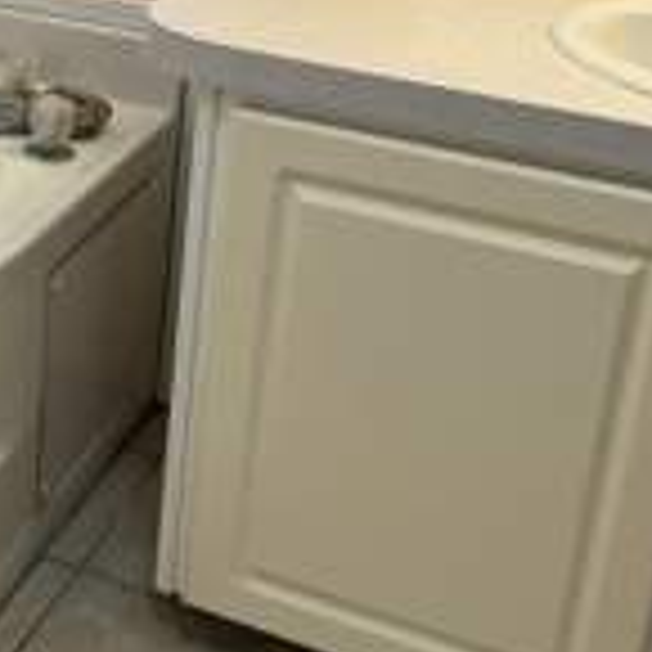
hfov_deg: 21.4
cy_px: 110
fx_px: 1620
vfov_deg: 22.4
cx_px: -94
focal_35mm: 76
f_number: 1.6
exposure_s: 1/120
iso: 125
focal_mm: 5.1
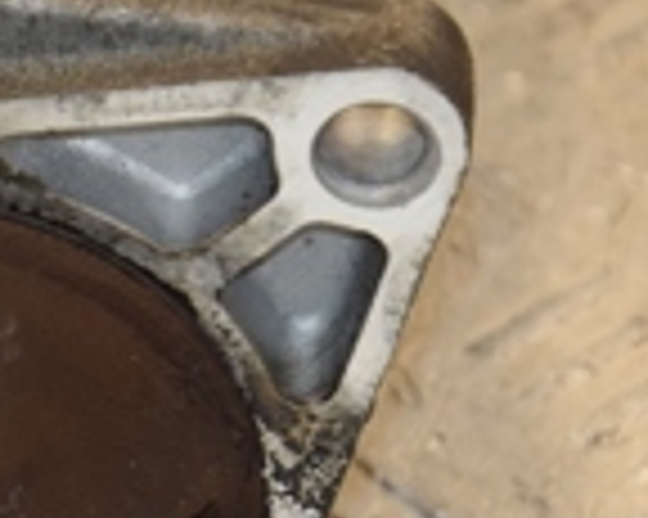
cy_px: 293
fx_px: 10198
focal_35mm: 532
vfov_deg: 2.9
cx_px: -306
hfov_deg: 3.6
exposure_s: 1/160
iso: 800
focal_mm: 85
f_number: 5.6
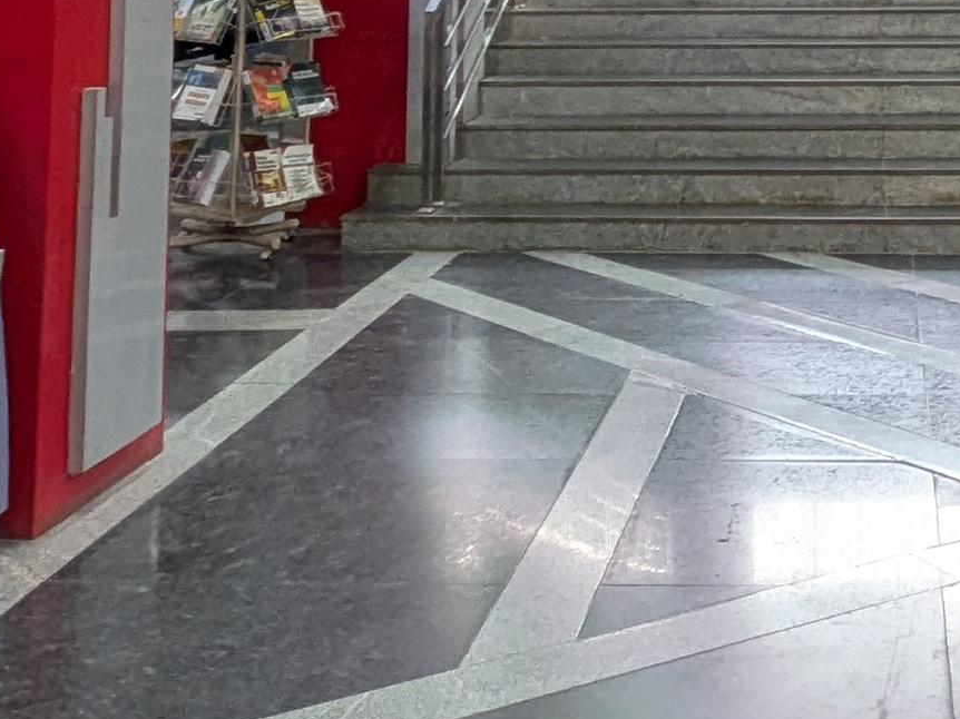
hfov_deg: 29.0
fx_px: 1802
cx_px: 793
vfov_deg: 20.3
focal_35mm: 65
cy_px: -267
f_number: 2.2
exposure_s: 1/50
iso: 106
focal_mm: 1.85
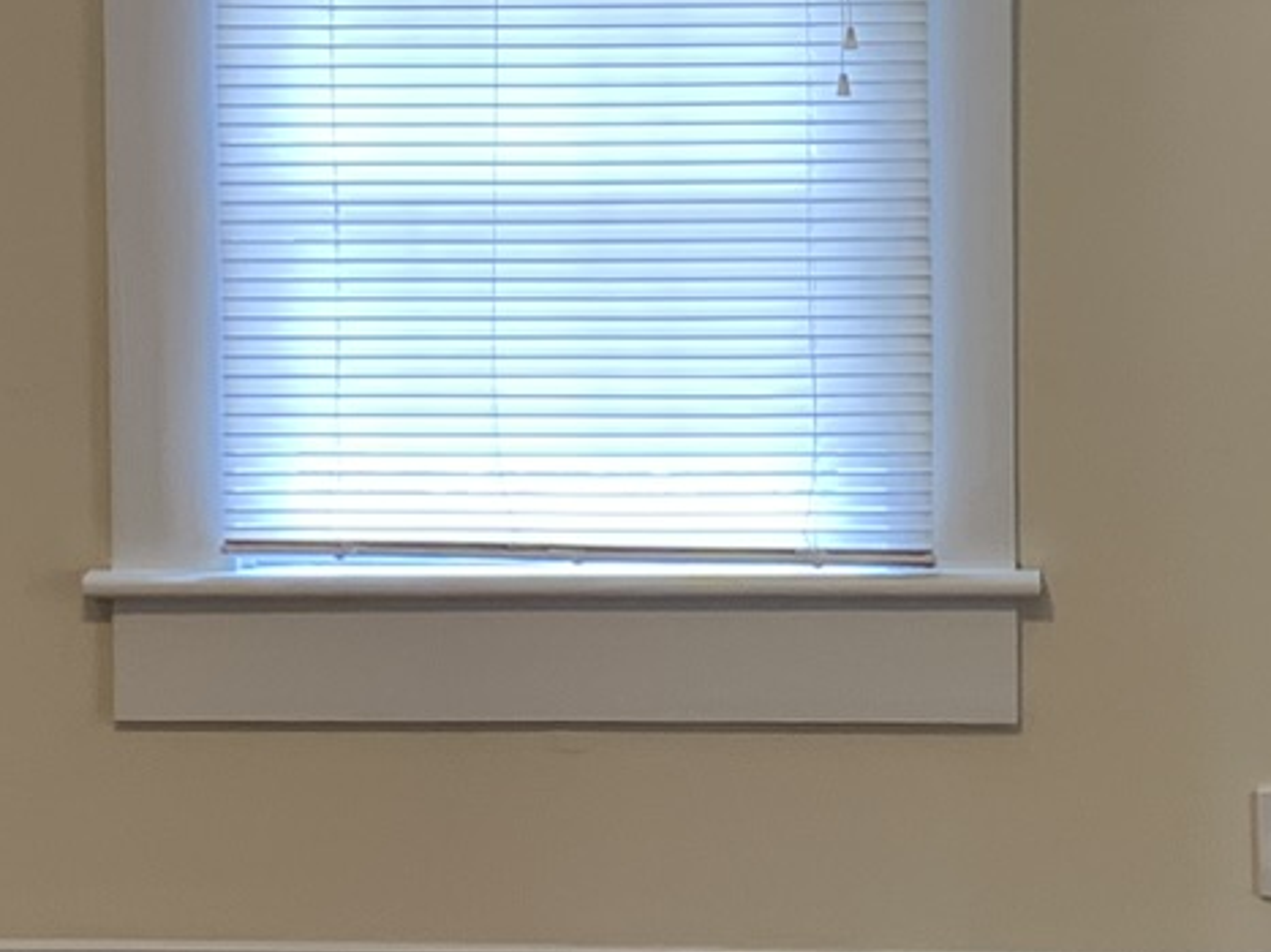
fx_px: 4185
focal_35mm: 114
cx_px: 795
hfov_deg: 17.2
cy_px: 57
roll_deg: +1.0
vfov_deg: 12.9
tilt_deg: -6.0
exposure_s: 1/66
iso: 100
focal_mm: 4.25
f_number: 1.8
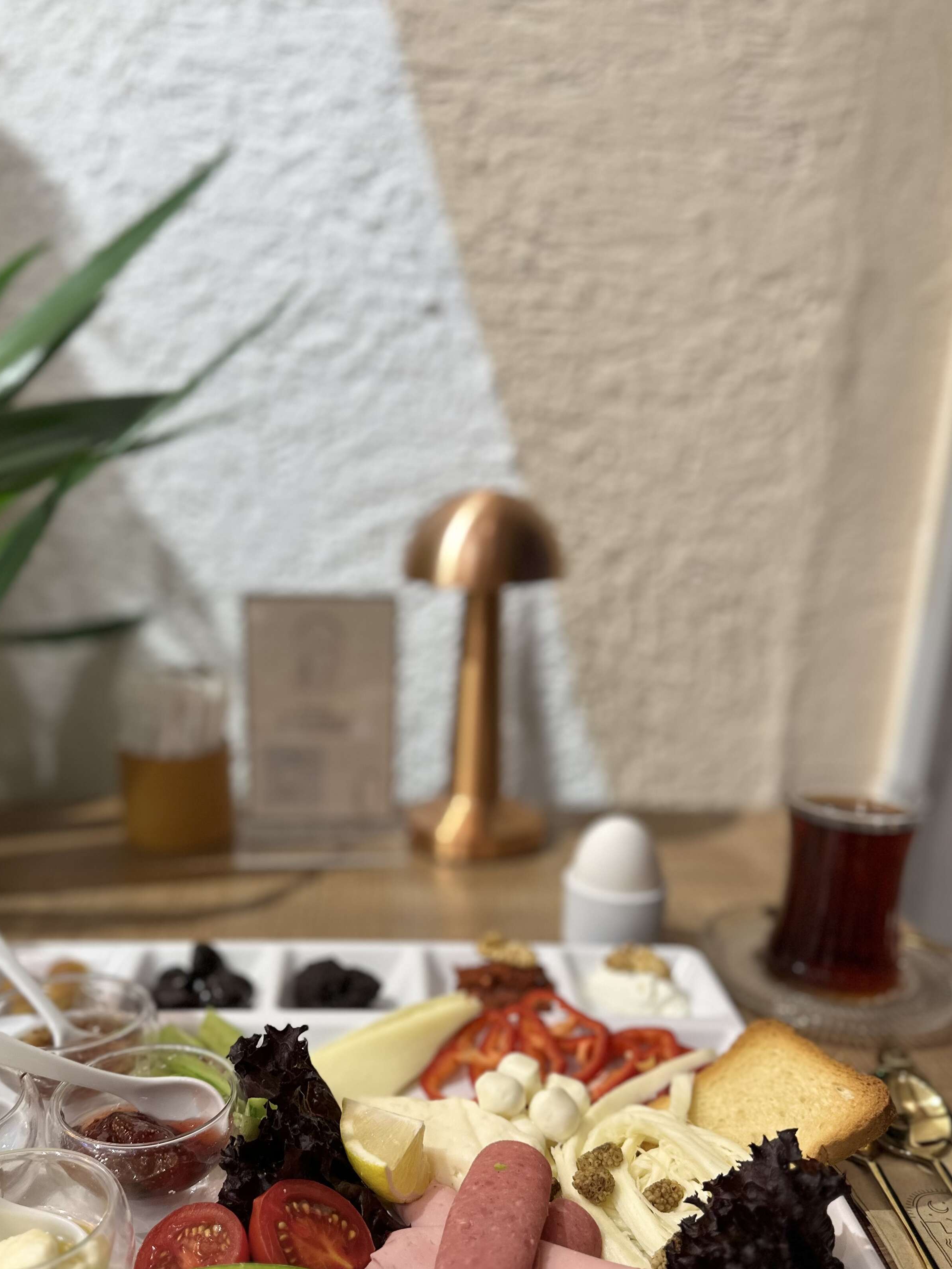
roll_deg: -1.3
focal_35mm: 30
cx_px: 390
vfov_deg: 59.3
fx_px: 1100
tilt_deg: -16.7
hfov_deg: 46.6
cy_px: 786
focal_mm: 6.86
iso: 160
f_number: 1.78
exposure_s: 1/50
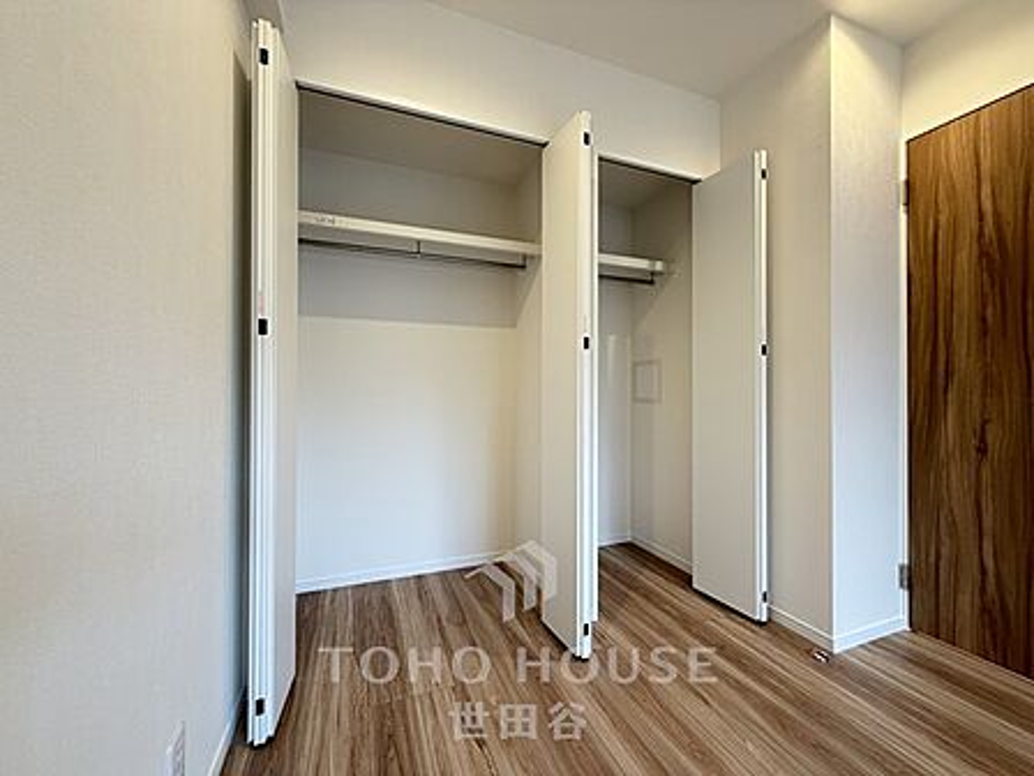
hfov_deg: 102.1
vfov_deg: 85.7
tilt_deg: +0.1
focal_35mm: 14
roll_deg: +0.1
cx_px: 517
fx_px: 418
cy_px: 388
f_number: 2.2
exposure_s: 1/50
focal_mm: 2.22
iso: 250
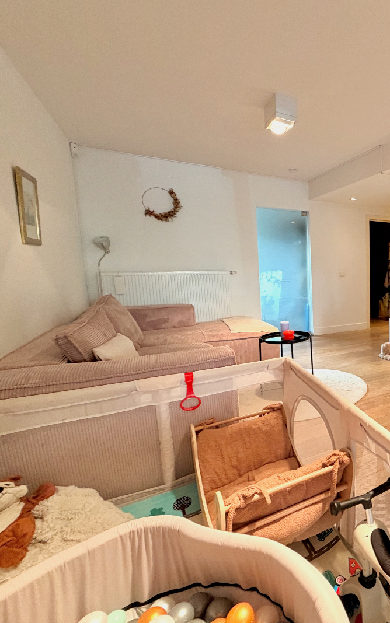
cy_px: 309
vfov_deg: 85.0
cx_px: 395
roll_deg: +0.1
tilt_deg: -7.3
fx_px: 340
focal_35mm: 20
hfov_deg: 48.4
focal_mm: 2.22
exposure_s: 1/50
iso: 250
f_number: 2.2
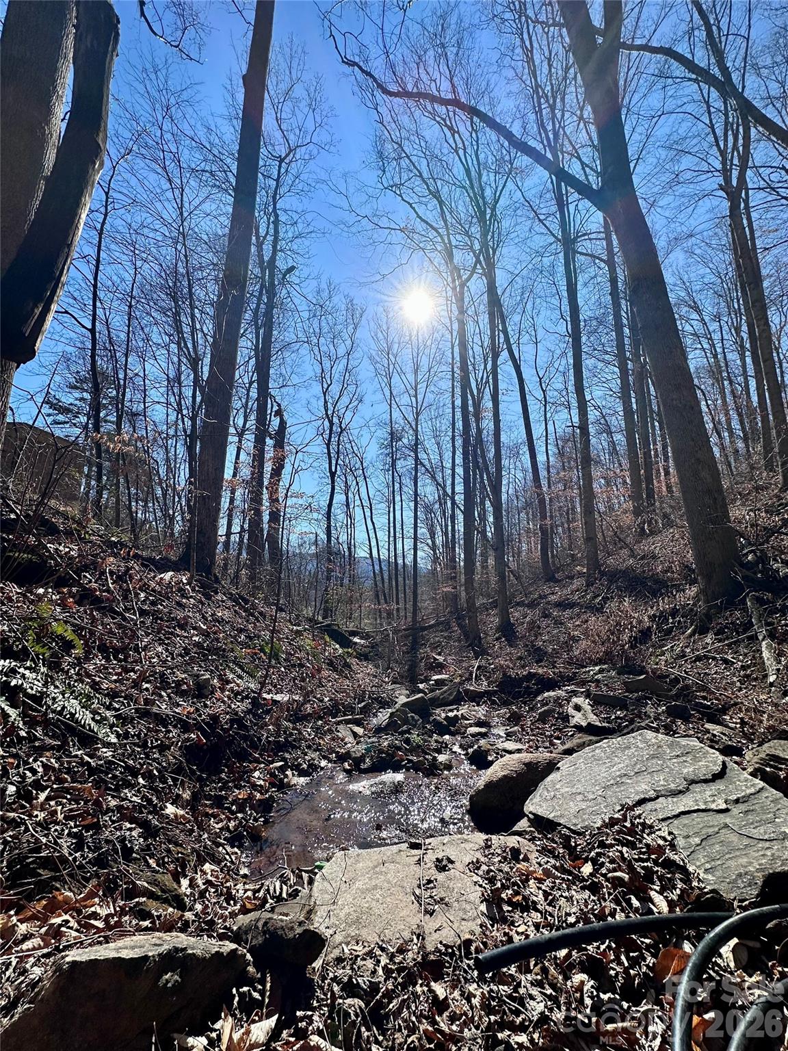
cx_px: 394
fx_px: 425
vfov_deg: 102.1
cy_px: 526
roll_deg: -1.8
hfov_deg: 85.7
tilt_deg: +7.8
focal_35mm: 14
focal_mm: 2.22
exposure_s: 1/2681
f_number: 2.2
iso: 50
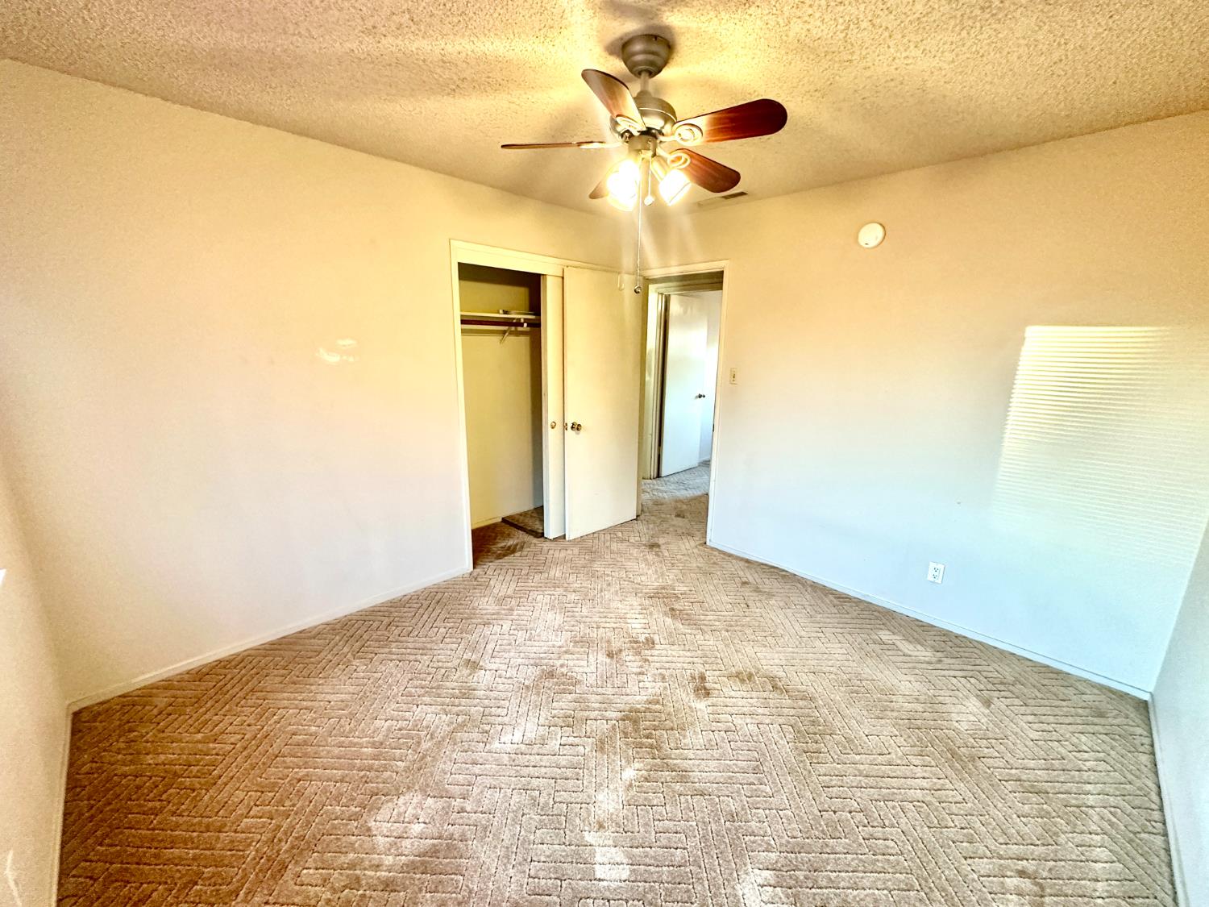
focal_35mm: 14
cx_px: 604
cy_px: 454
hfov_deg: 102.1
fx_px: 489
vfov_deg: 85.7
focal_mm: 2.22
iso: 500
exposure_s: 1/60
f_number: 2.2
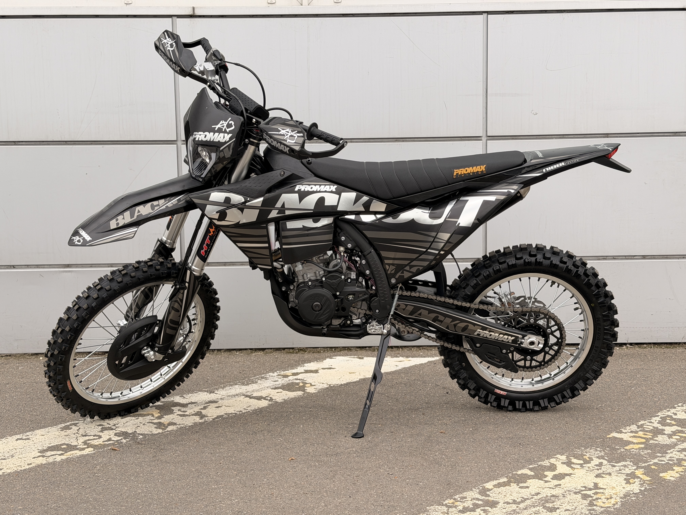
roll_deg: +0.1
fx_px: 951
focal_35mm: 48
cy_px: 258
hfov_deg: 39.7
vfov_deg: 30.3
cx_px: 343
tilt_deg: -4.9
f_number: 1.78
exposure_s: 1/447
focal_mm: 6.76
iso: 80
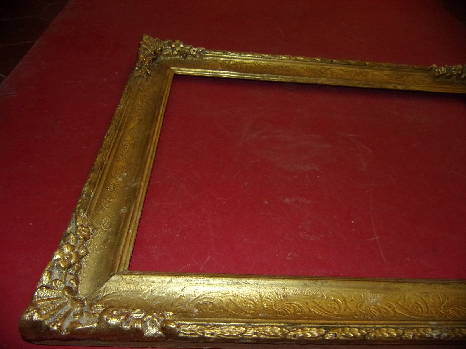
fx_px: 337
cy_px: 174
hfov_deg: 69.4
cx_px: 233
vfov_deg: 54.9
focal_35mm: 25
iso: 200
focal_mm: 4.5
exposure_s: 1/34
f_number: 3.5
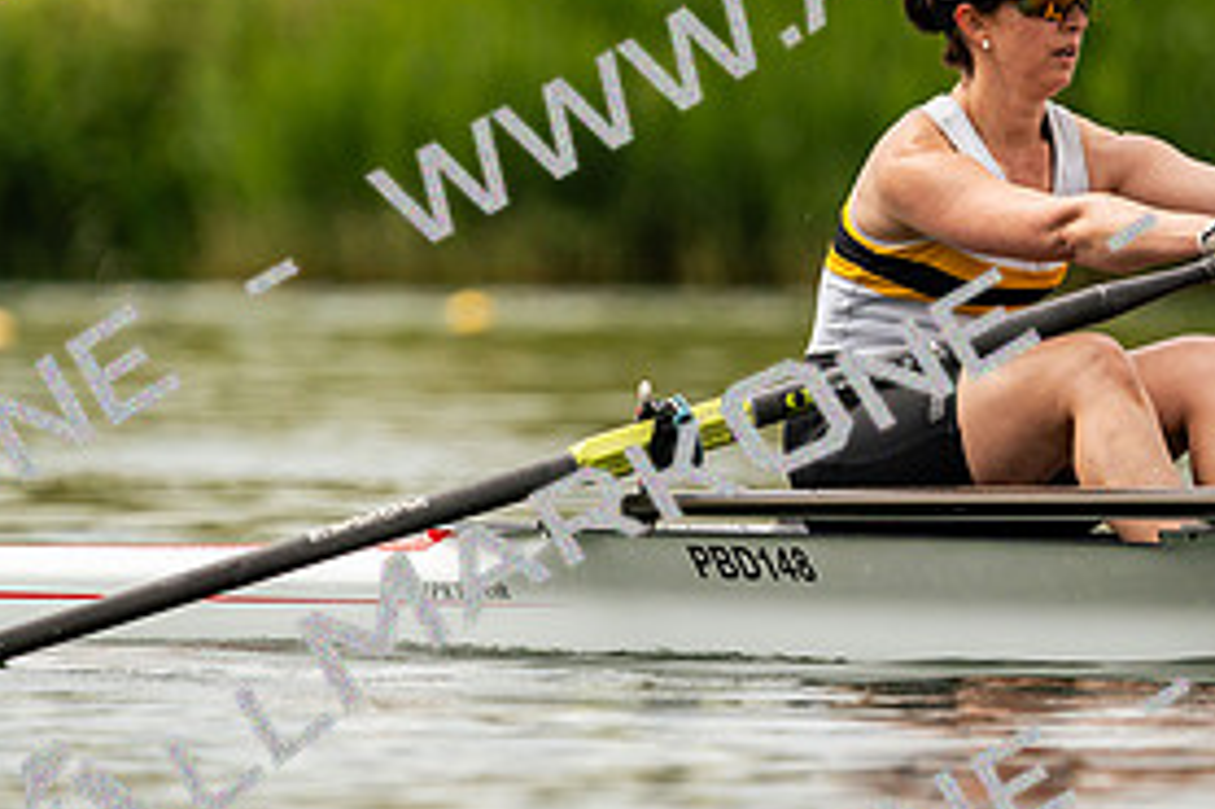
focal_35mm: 1069
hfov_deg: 1.9
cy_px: 256
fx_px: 36056
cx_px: 909
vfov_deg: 1.3
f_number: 6.3
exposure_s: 1/2000
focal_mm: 512
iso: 320
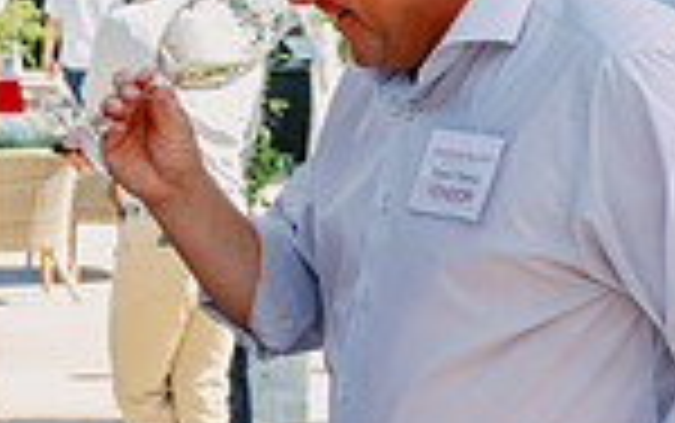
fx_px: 3479
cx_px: 94
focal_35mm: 189
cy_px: 205
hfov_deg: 11.0
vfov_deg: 7.0
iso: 400
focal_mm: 48
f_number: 7.1
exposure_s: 1/320
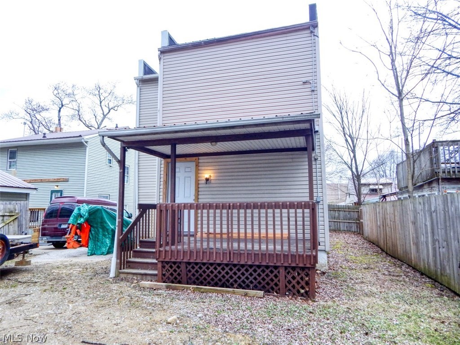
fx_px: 292
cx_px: 230
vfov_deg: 61.1
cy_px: 172
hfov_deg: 76.4
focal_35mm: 22
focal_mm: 4
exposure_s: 1/160
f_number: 3
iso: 125
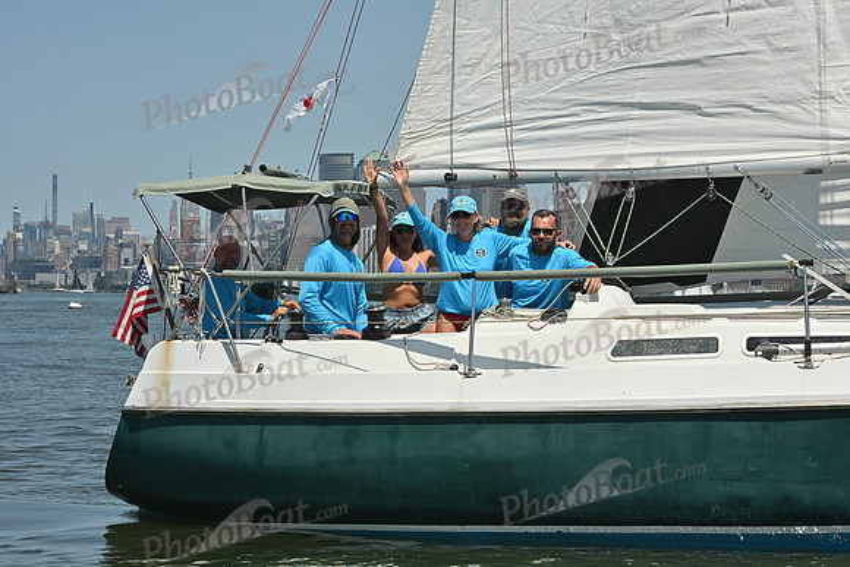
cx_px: 425
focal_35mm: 116
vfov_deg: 11.8
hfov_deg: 17.6
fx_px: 2739
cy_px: 284
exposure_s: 1/1000
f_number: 13
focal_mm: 116
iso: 320
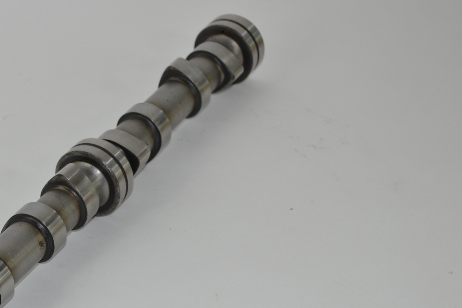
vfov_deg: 11.3
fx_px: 1553
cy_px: 219
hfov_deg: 16.7
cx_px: 42
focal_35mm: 121
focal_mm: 44
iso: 100
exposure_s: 1/80
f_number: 6.3
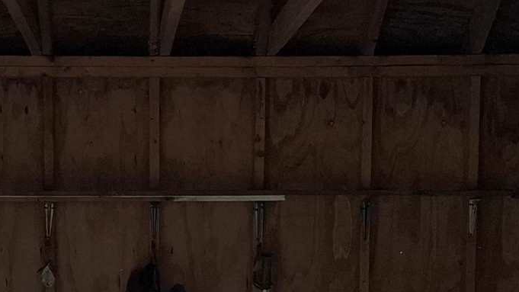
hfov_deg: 18.8
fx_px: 1555
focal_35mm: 113
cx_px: 131
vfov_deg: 10.5
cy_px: 390
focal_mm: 5.54
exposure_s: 1/120
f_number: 1.8
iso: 64
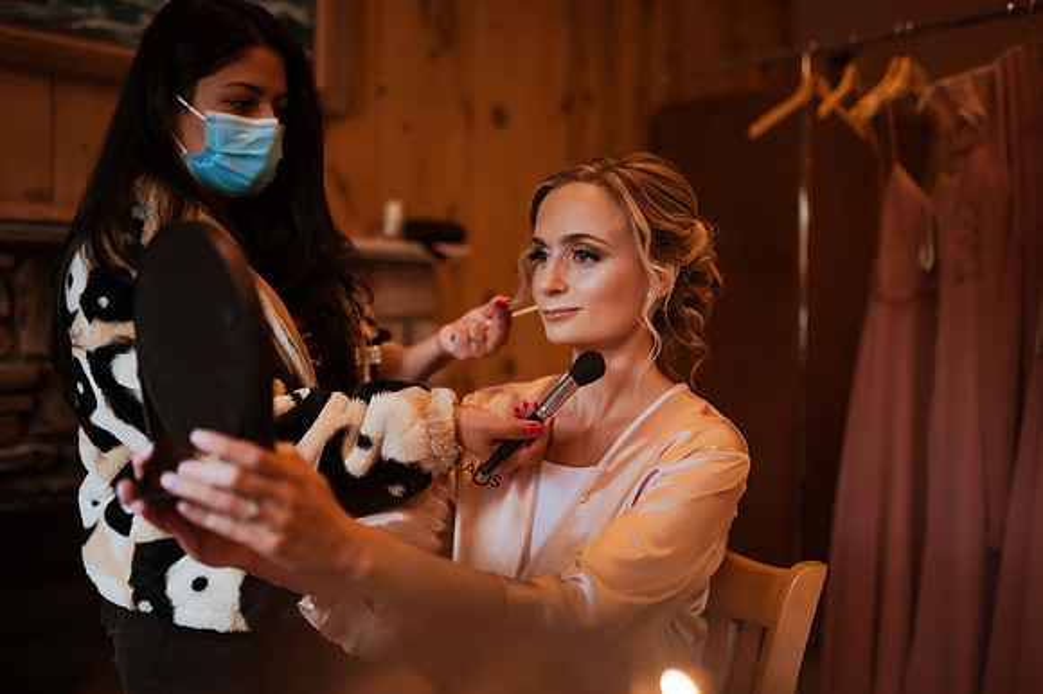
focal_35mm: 35
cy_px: 347
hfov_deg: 54.5
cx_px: 522
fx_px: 1013
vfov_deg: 37.8
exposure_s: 1/320
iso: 200
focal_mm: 35
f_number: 1.4
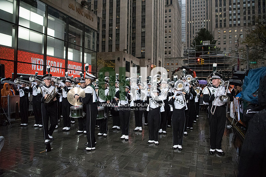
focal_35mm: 26
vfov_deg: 49.6
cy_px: 88
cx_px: 133
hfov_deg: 69.4
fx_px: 192
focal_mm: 26
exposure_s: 1/4000
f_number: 2.8
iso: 10000
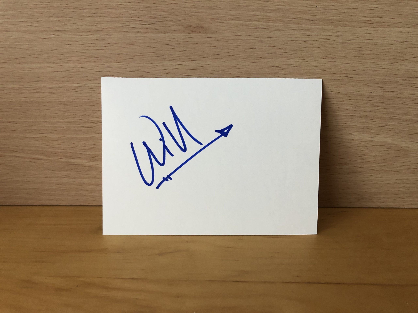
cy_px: 156
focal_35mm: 28
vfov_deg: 49.7
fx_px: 338
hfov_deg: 63.4
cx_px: 209
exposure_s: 1/15
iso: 64
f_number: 1.8
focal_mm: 3.99
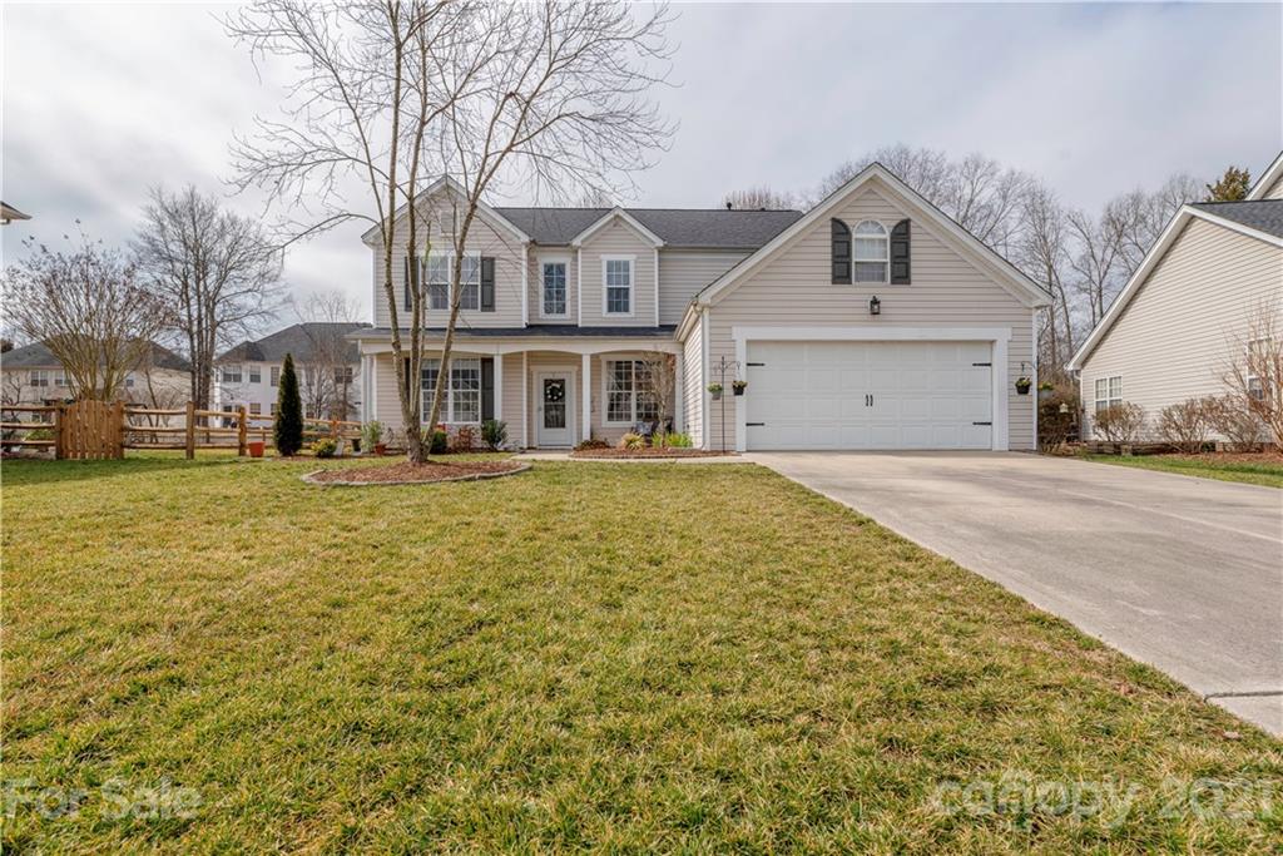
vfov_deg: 70.5
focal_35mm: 17
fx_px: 606
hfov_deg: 93.3
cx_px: 642
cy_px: 428
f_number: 8
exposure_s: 1/4000
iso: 320
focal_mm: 17
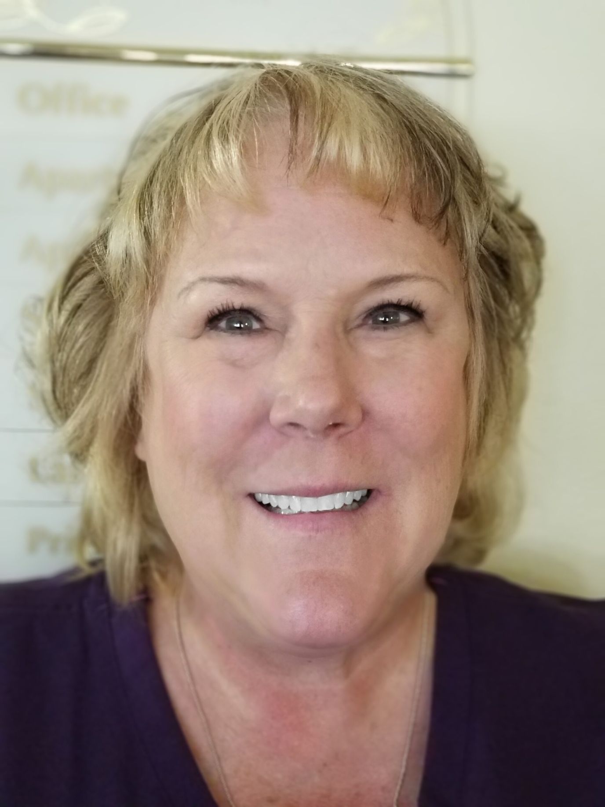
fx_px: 1211
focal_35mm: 52
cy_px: 404
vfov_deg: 36.8
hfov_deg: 28.0
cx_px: 302
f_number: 2.4
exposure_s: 1/30
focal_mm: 6
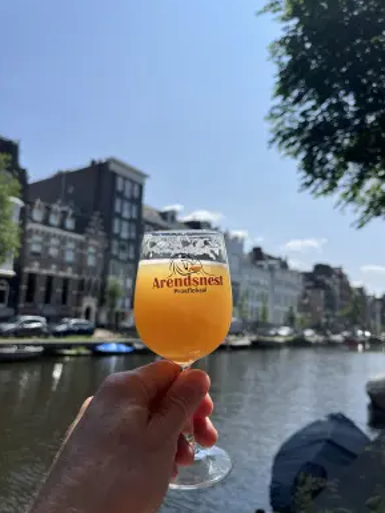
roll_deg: -2.3
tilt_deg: +9.6
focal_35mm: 27
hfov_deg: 51.4
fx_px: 400
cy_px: 258
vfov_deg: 65.3
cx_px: 197
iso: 50
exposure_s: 1/5848
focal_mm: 5.1
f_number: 1.6
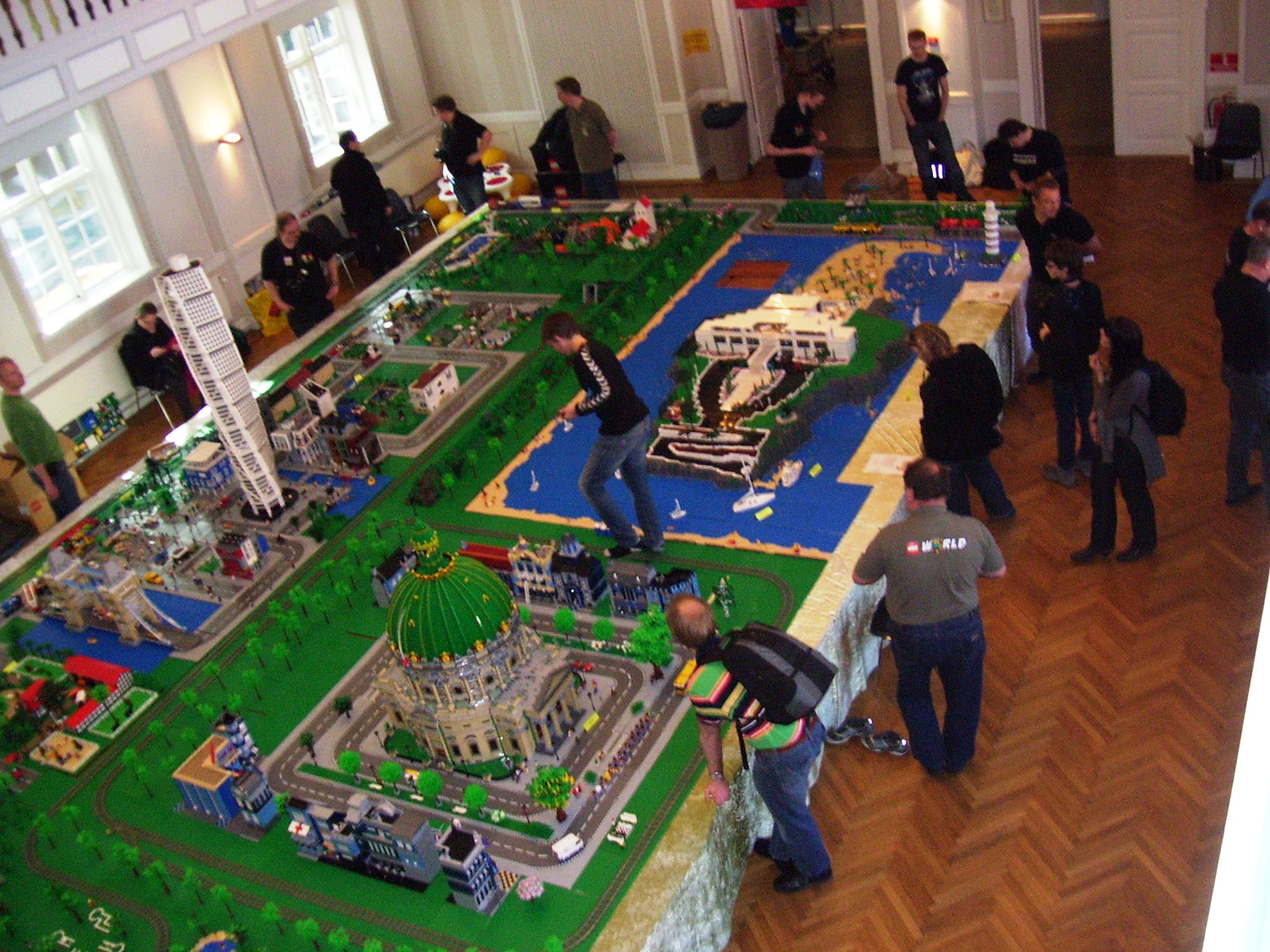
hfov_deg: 51.4
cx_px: 635
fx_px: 1321
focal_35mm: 36
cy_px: 476
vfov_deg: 39.7
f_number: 2.7
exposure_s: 1/60
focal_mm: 6
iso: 200
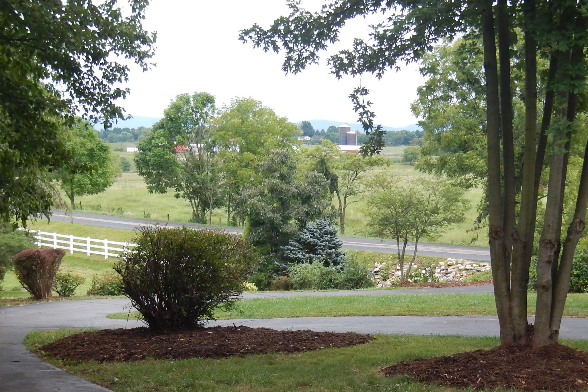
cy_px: 320
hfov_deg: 29.7
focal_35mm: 67
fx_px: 1094
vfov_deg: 20.1
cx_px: 416
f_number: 4
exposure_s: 1/80
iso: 125
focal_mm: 7.7
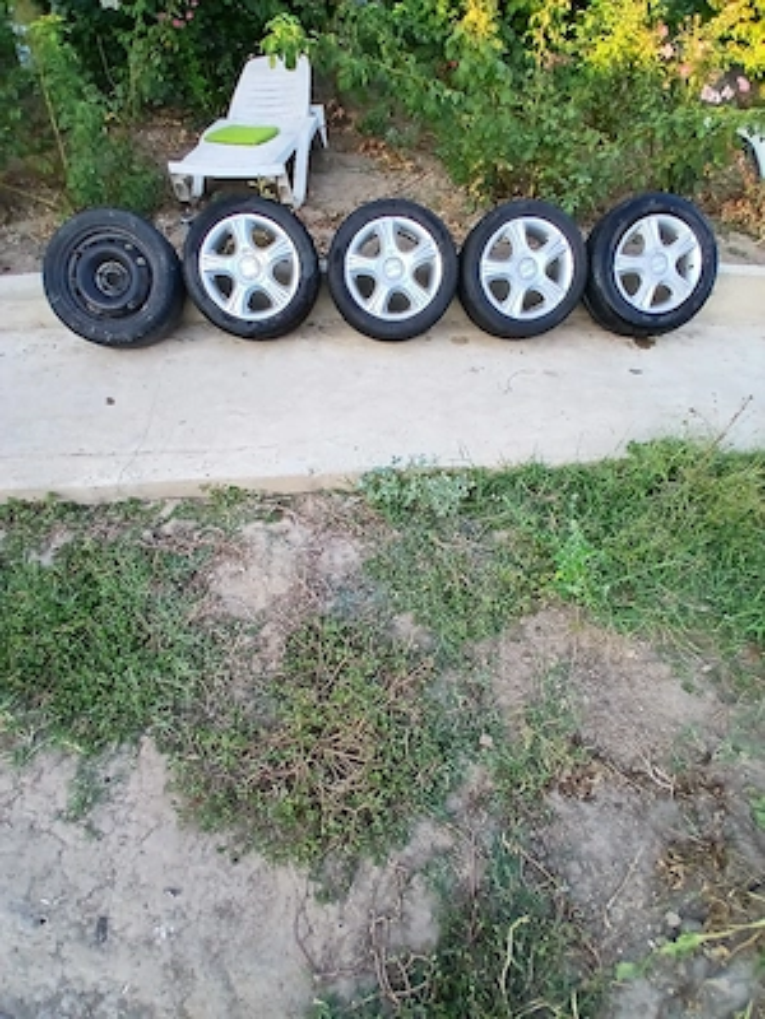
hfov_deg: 74.7
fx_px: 501
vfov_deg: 91.0
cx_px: 382
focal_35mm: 17
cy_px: 510
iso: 80
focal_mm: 1.4
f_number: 2.2
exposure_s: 1/100
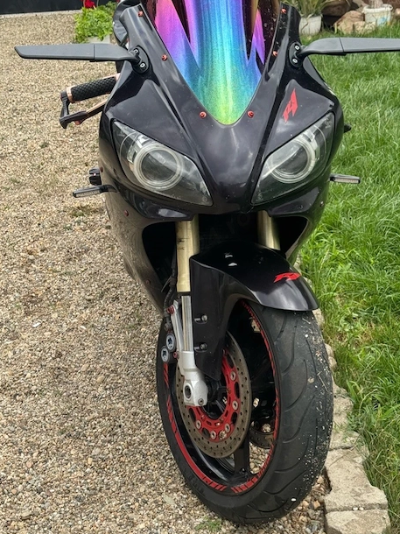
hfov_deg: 23.2
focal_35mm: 63
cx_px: 229
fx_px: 971
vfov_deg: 30.7
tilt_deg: -21.9
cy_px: 273
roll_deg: +5.1
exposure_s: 1/658
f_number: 1.78
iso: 64
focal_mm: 6.76
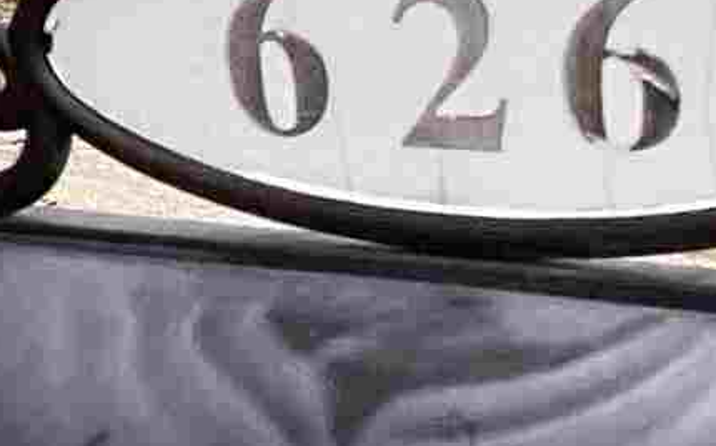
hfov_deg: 7.6
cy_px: -103
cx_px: -1529
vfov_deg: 5.5
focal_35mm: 235
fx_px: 4582
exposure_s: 1/360
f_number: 2.4
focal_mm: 3.3
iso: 25
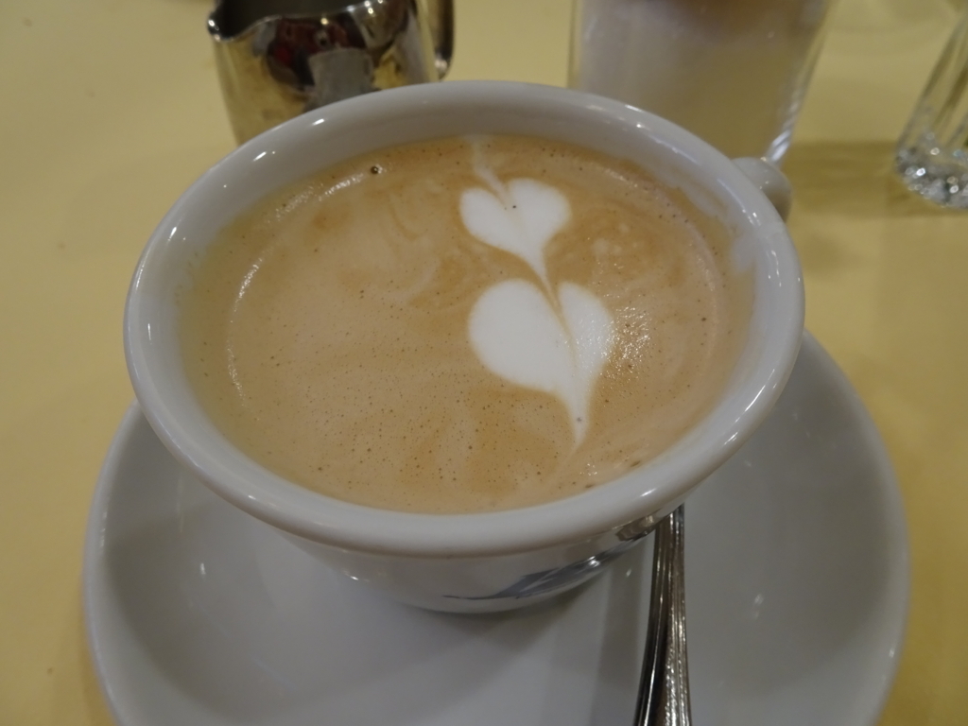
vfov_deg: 56.8
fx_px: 671
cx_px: 484
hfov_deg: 71.6
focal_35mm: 24
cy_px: 363
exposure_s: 1/30
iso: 250
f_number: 3.5
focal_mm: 4.1
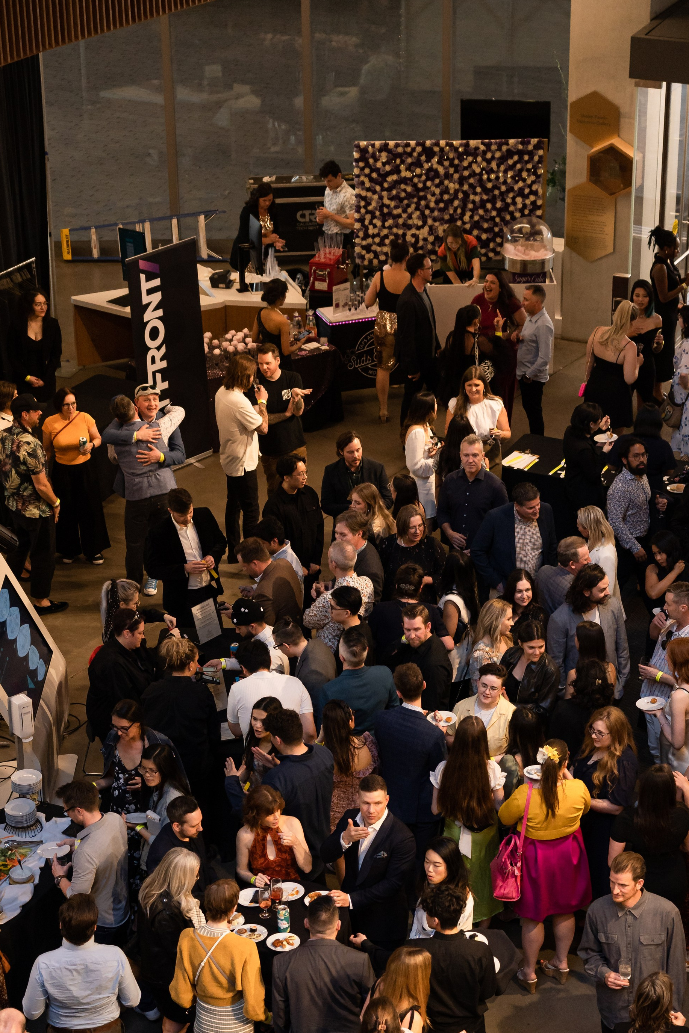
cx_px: 416
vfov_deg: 24.9
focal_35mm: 81
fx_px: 2325
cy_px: 680
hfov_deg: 16.8
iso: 1600
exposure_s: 1/400
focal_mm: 58
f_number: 4
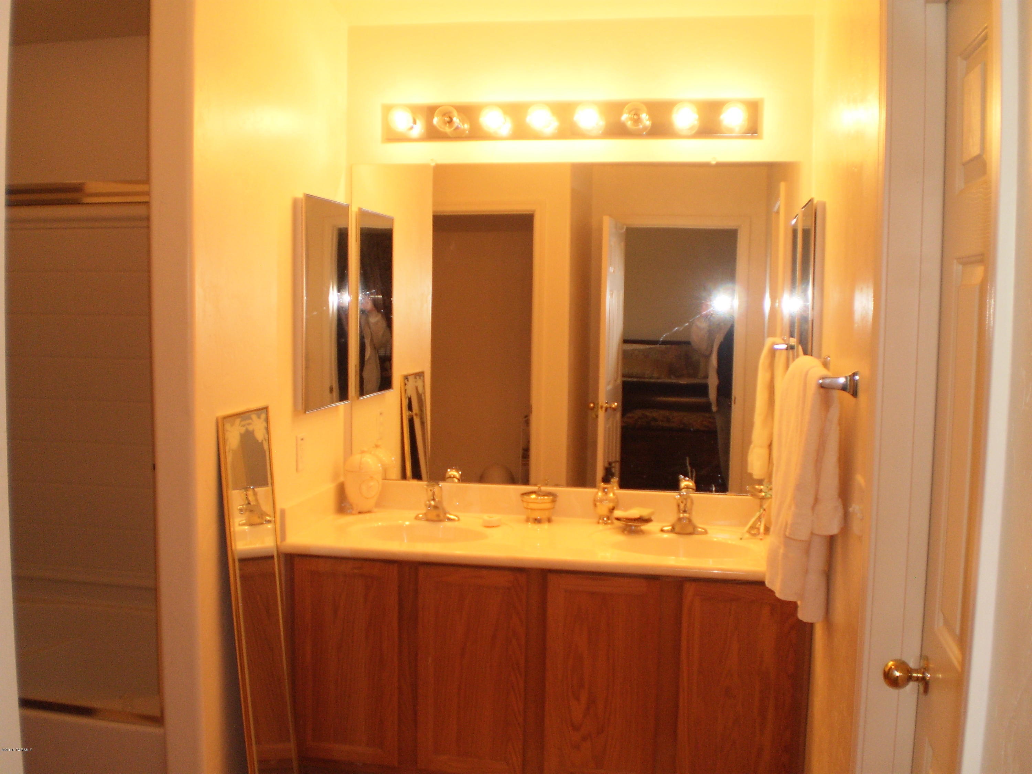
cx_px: 516
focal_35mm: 36
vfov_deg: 39.7
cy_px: 387
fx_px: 1073
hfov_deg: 51.4
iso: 125
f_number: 3.1
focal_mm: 6.3
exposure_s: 1/30
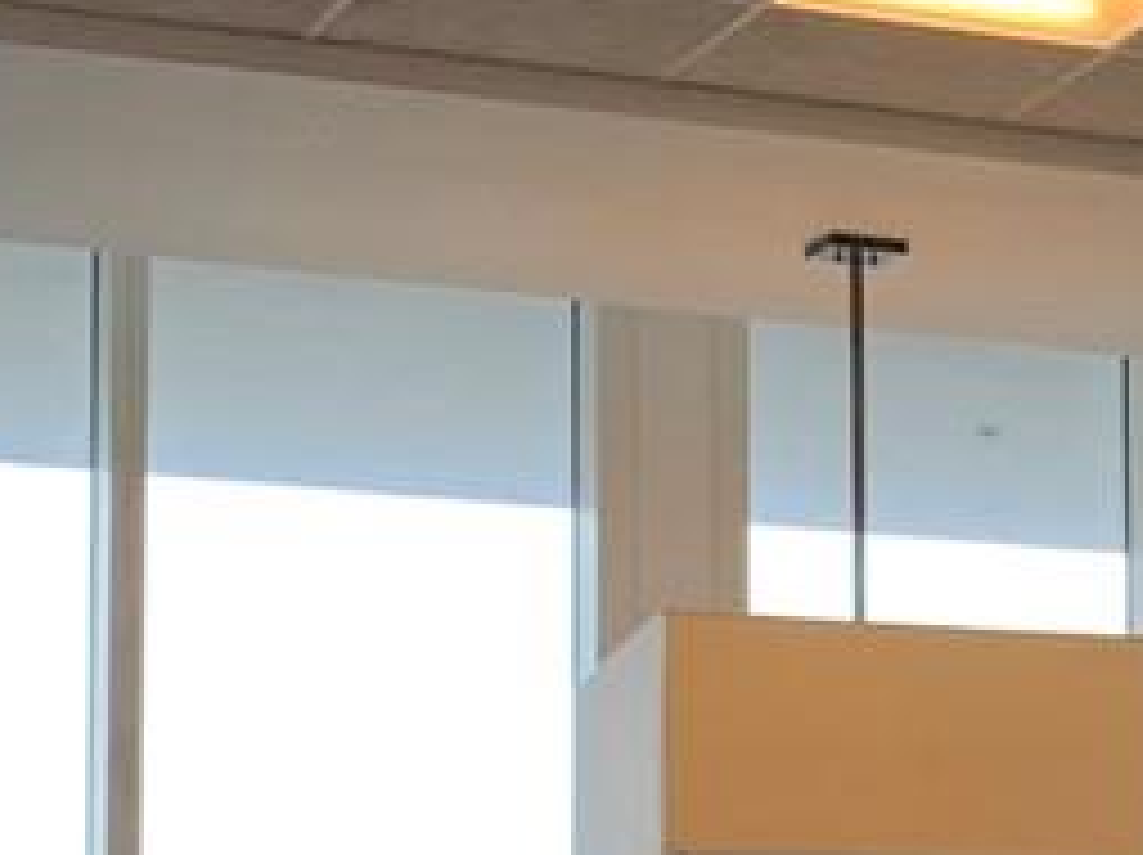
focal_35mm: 164
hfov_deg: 11.2
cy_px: 1156
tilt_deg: +3.8
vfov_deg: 8.9
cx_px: 2102
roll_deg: +0.7
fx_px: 5410
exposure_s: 1/121
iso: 32
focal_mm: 4.25
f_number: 1.8
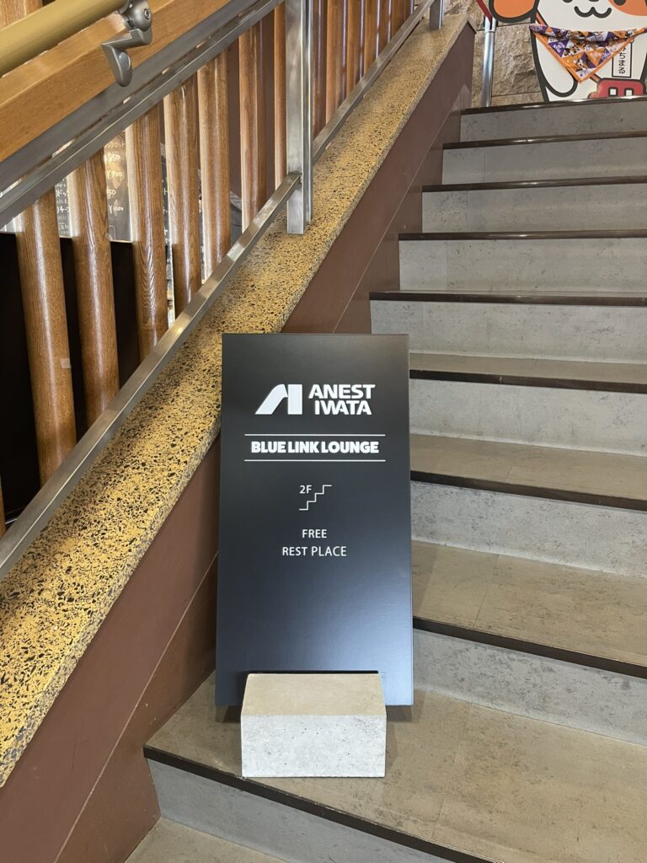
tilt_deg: -14.0
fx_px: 623
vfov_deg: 69.4
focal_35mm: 25
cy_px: 432
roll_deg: -0.5
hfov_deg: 54.9
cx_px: 324
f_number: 1.6
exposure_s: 1/50
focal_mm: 5.1
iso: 250
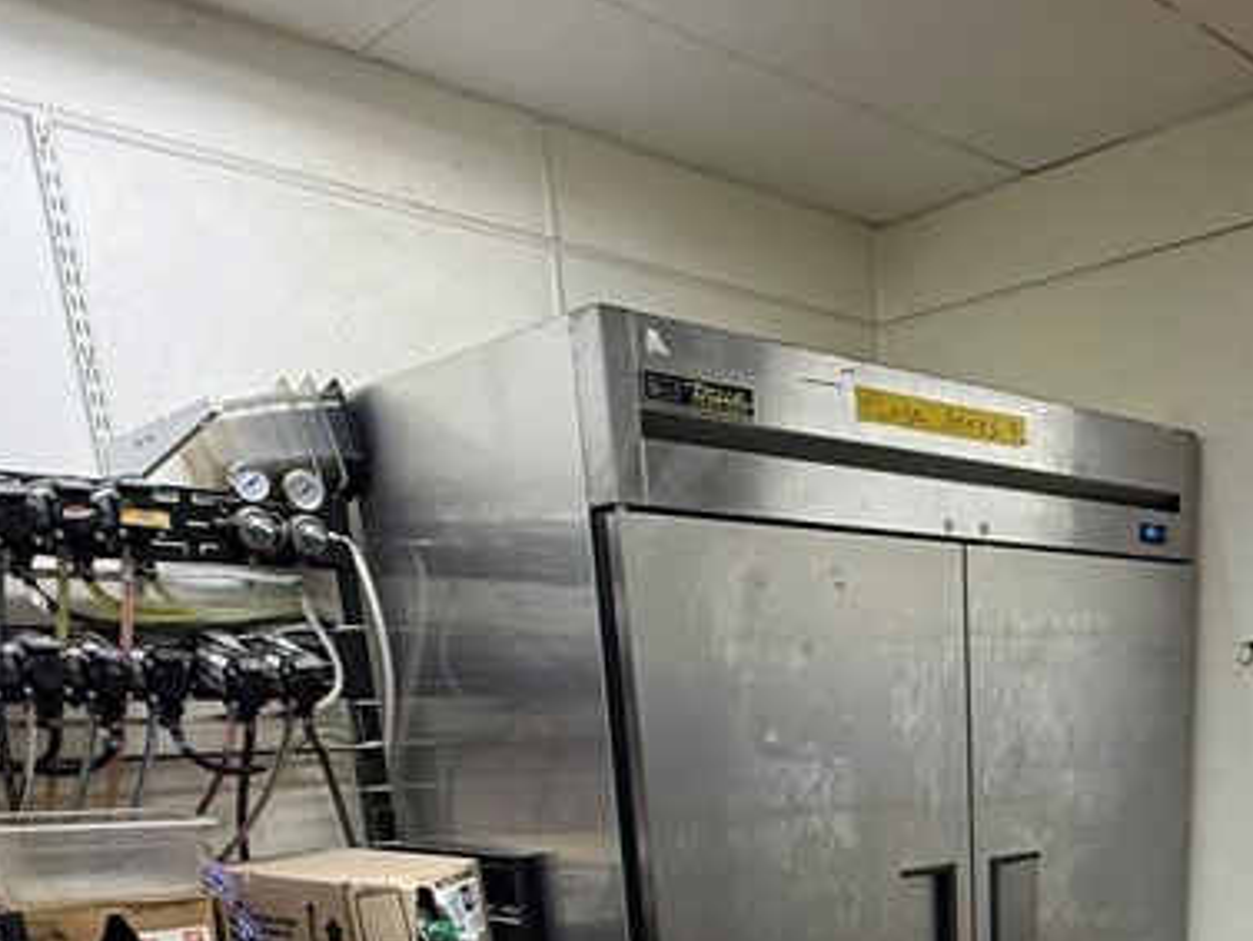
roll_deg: +2.2
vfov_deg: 31.8
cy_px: 1114
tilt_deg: -14.7
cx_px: 994
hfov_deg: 46.5
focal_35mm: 38
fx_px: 1376
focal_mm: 2.22
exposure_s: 1/120
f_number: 2.2
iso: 320
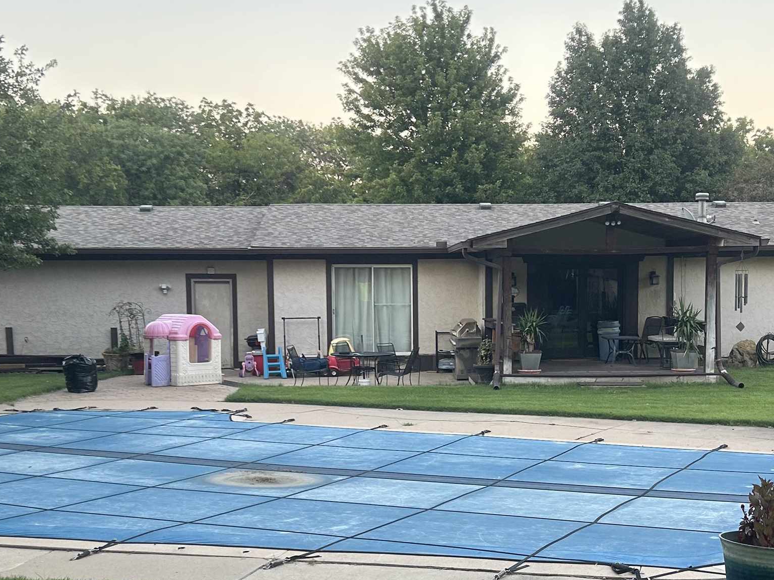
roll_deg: +0.0
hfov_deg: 36.7
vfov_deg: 27.9
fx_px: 1163
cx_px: 460
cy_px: 382
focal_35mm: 52
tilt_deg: -5.9
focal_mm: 5.7
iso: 80
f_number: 1.5
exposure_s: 1/121
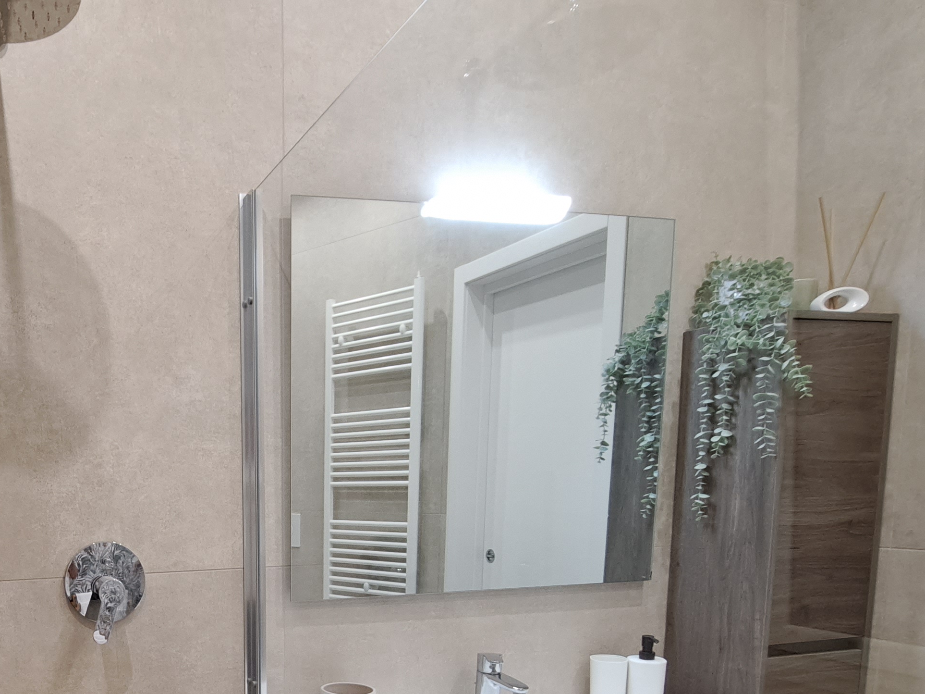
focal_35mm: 27
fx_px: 721
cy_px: 590
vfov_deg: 47.5
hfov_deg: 59.3
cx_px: 164
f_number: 2.2
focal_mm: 1.74
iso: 160
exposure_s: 1/50
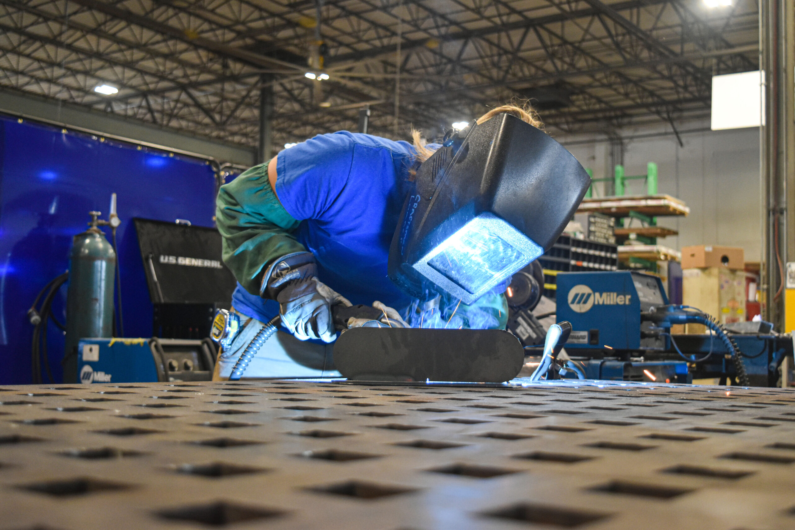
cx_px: 398
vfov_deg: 28.9
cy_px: 265
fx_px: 1027
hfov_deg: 42.3
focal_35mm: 46
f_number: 4.2
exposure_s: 1/60
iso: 1100
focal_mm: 31
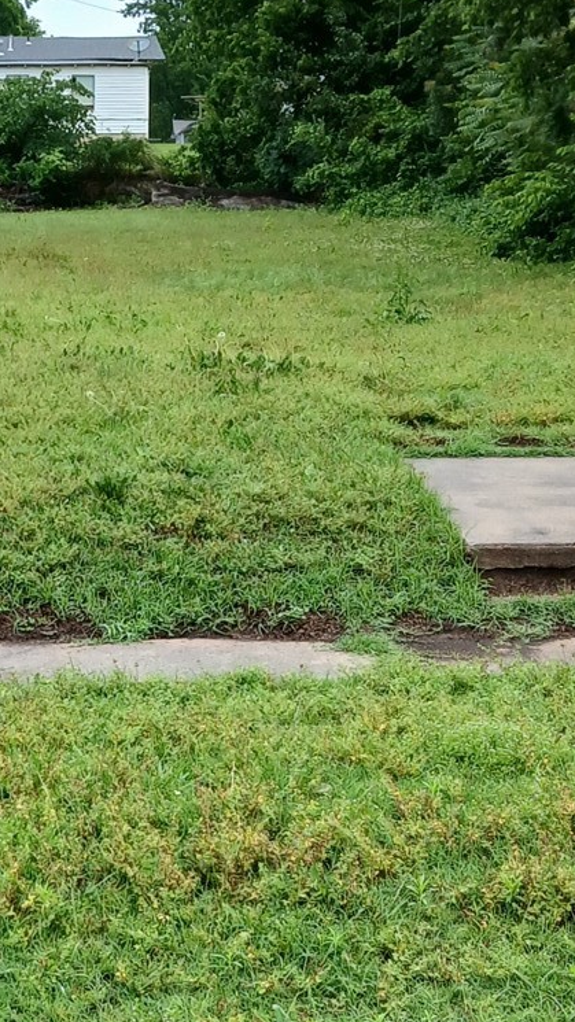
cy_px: 683
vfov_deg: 28.8
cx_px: 82
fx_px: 1979
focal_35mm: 73
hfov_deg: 16.4
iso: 20
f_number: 1.8
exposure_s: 1/131
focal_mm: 3.98
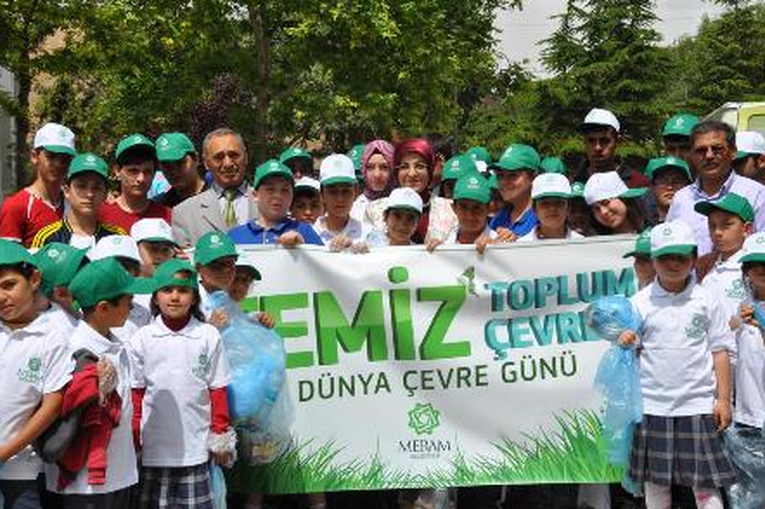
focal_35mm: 70
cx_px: 379
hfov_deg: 28.9
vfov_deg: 19.4
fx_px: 1486
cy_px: 253
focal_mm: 46
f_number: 14
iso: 200
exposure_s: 1/200
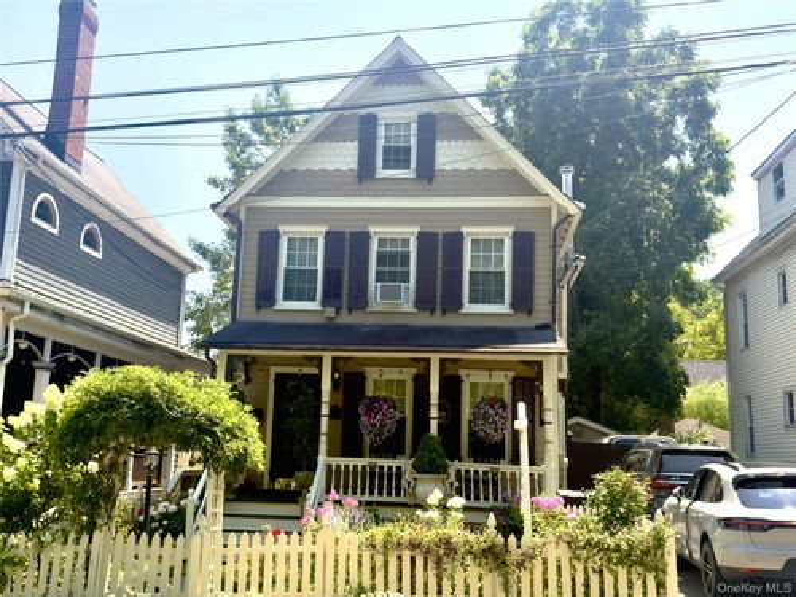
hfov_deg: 71.6
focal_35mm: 24
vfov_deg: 56.8
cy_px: 298
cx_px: 398
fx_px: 552
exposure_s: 1/5348
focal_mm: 6.76
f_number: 1.78
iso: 64
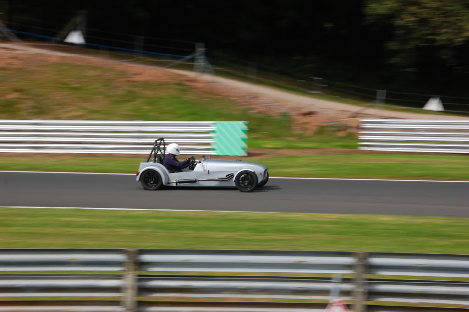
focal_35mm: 112
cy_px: 156
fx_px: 1464
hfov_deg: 18.2
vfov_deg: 12.2
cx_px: 234
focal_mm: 75
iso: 200
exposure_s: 1/160
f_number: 14
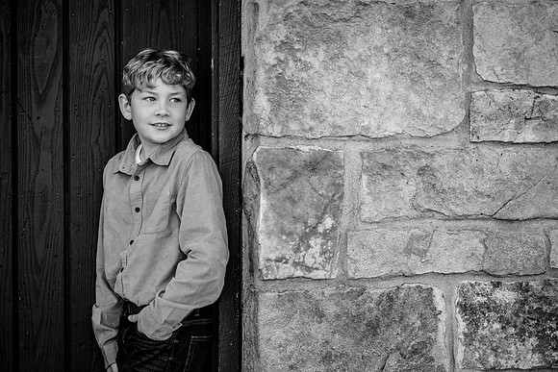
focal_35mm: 85
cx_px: 279
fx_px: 1318
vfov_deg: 16.1
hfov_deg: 23.9
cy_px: 186
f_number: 3.2
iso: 320
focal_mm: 85
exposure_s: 1/640
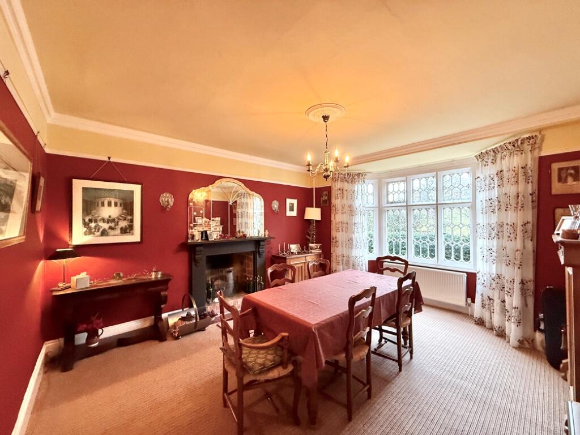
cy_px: 218
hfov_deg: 102.1
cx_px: 290
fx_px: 235
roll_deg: +0.4
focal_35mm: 14
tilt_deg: +2.7
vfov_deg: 85.7
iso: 320
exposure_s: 1/50
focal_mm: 2.22
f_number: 2.2
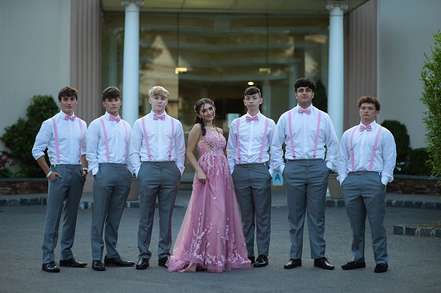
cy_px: 146
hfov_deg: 23.9
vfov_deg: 16.1
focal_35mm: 85
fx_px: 1041
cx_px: 220
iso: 250
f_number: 2
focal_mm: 85
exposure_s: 1/1000
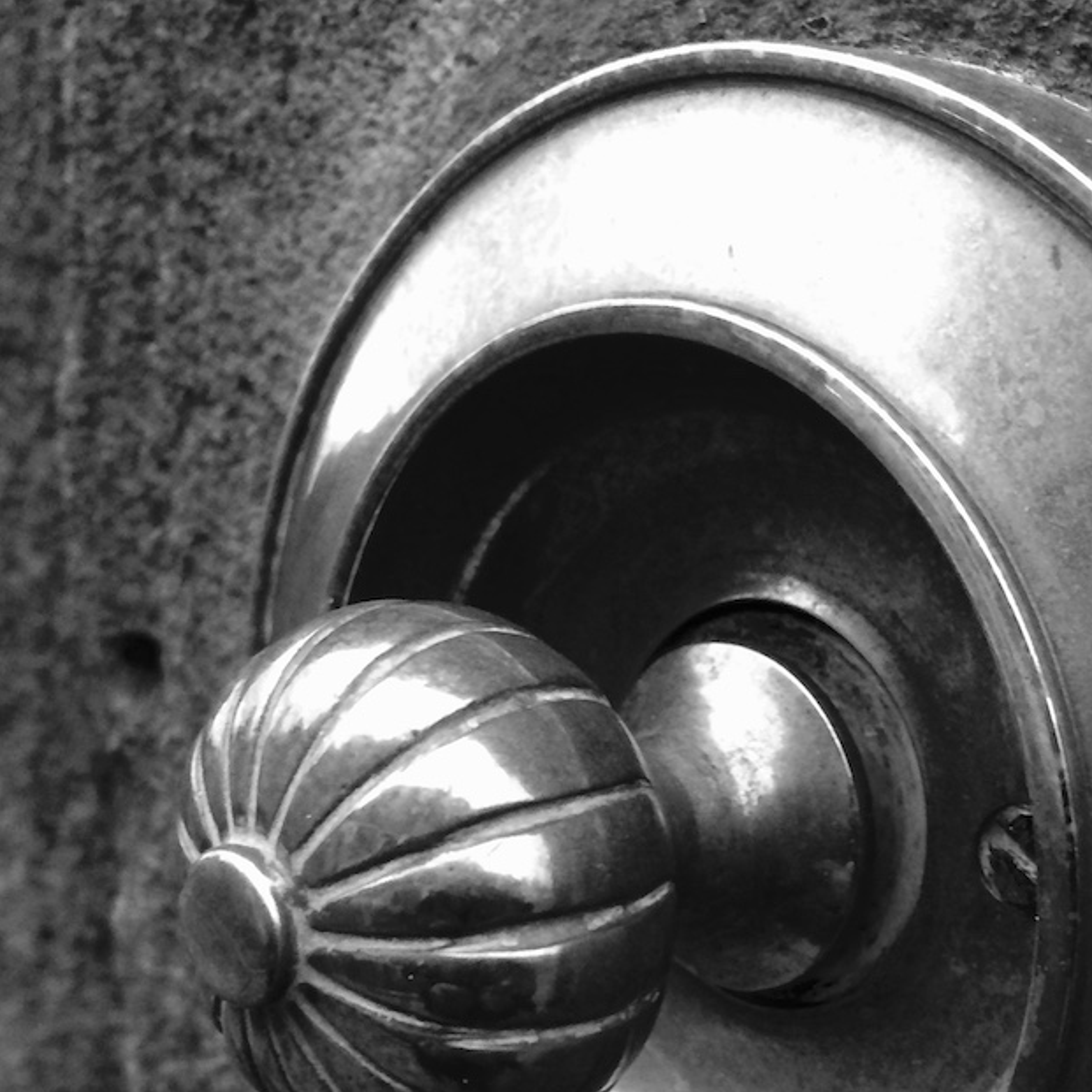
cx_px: 809
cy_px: 850
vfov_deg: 30.4
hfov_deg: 30.6
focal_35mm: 55
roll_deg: -1.7
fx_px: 1963
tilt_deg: -12.3
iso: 80
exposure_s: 1/33
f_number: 2.2
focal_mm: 4.15
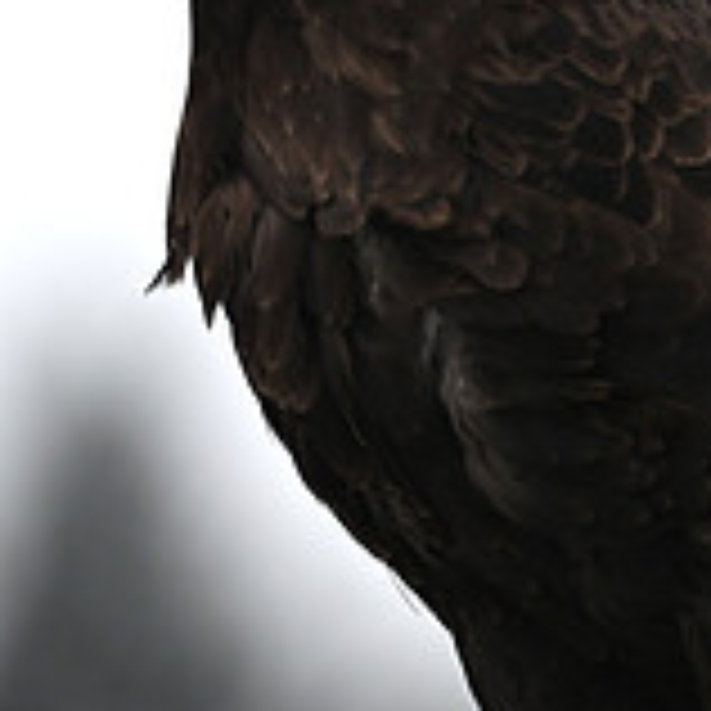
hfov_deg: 0.7
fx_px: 58165
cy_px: 200
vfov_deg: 0.7
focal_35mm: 2503
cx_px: 747
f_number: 6.3
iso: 400
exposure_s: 1/800
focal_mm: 800
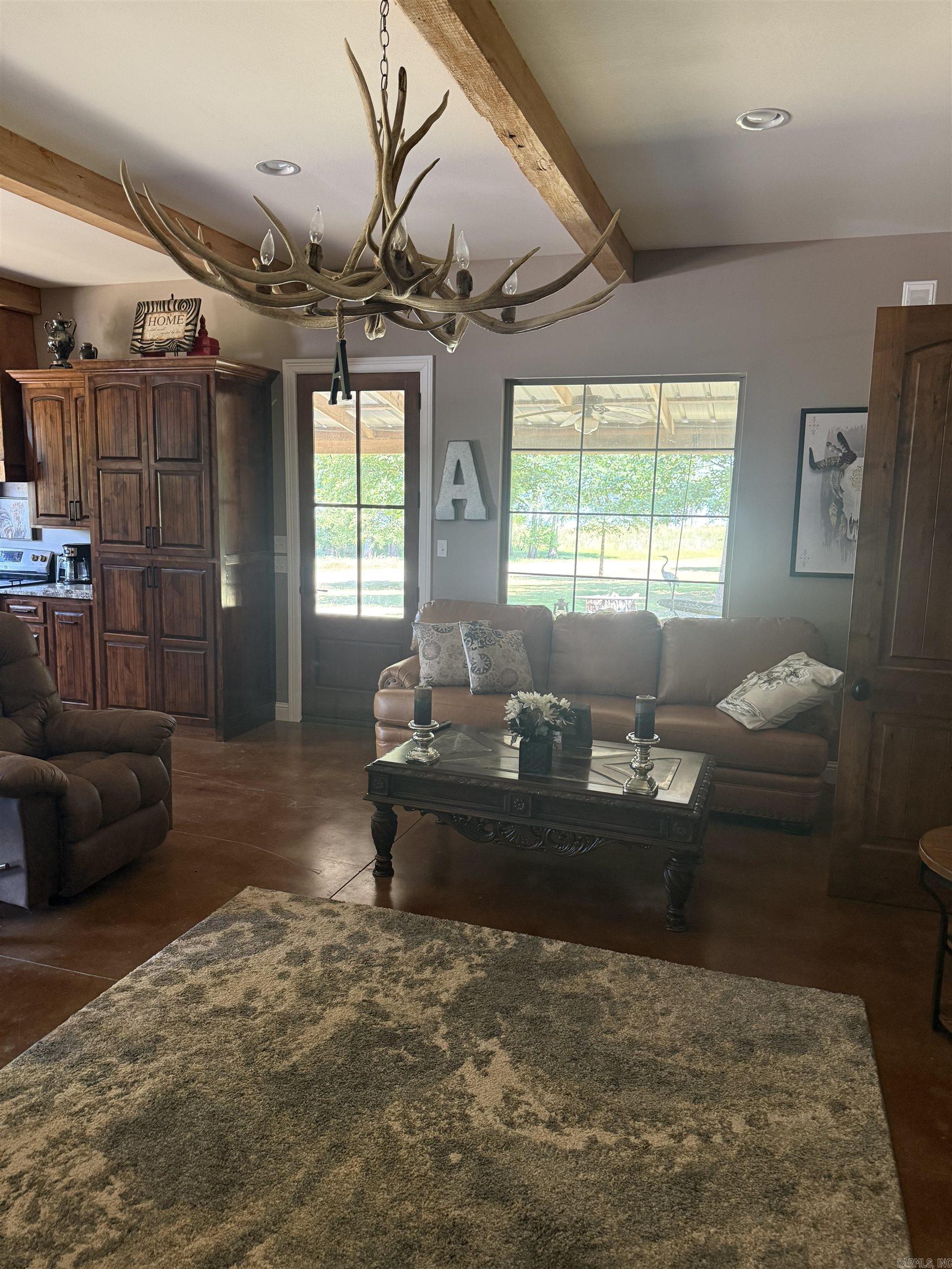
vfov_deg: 71.6
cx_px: 476
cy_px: 634
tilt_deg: -6.9
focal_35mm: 24
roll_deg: -1.1
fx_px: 880
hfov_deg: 56.8
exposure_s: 1/60
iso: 320
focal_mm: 6.76
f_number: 1.78
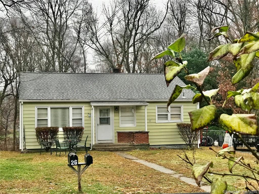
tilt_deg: +1.9
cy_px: 97
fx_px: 426
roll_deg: +1.0
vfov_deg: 25.7
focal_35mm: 57
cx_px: 130
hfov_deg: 33.8
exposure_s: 1/60
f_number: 2.8
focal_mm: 6.6
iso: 40
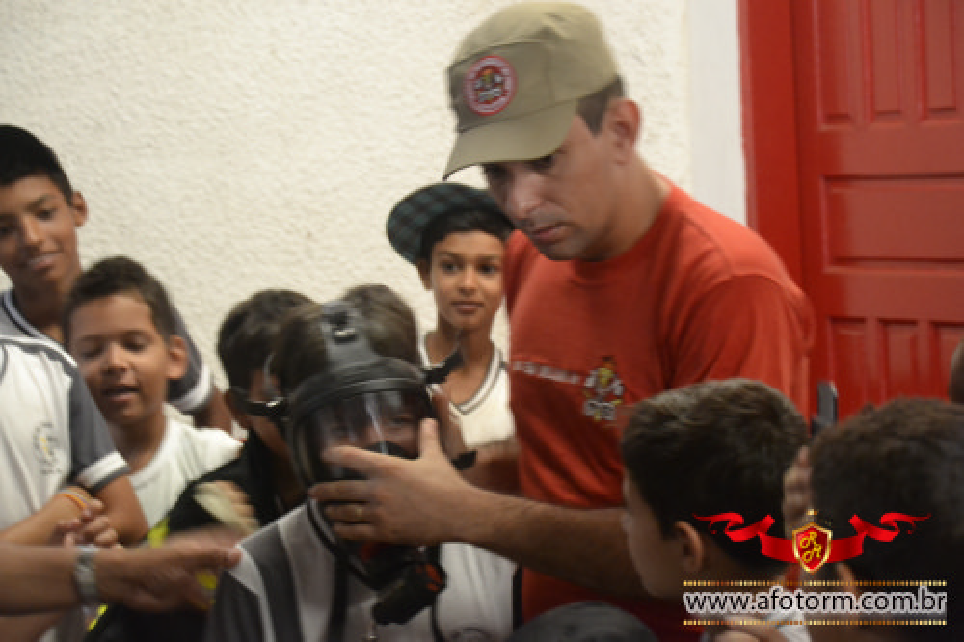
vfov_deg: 12.2
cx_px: 482
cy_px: 321
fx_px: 3011
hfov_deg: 18.2
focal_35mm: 112
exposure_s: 1/25
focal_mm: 75
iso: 3200
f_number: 5.3
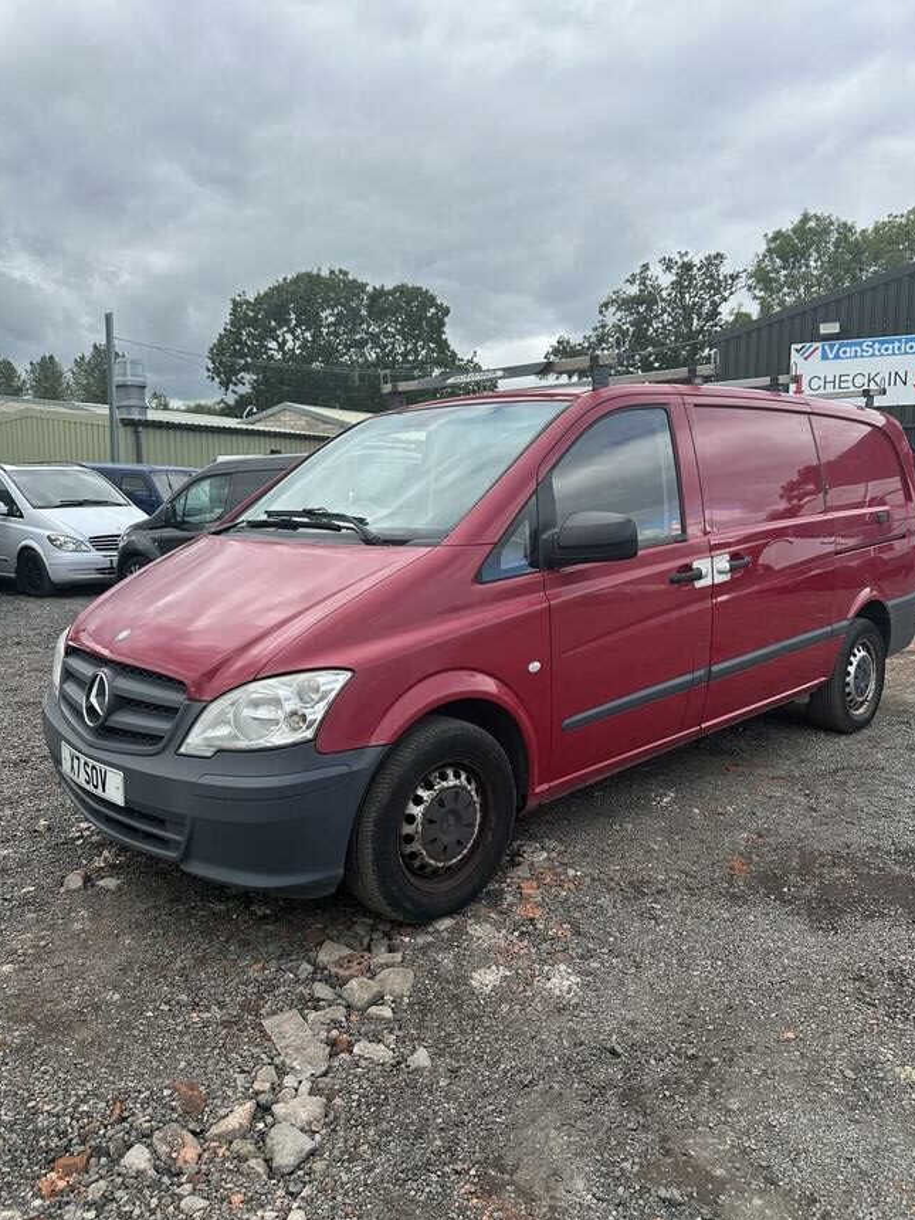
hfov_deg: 54.9
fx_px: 881
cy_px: 613
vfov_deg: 69.4
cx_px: 471
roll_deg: +0.3
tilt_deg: -8.7
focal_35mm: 25
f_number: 1.78
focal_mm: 6.86
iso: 80
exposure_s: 1/2203
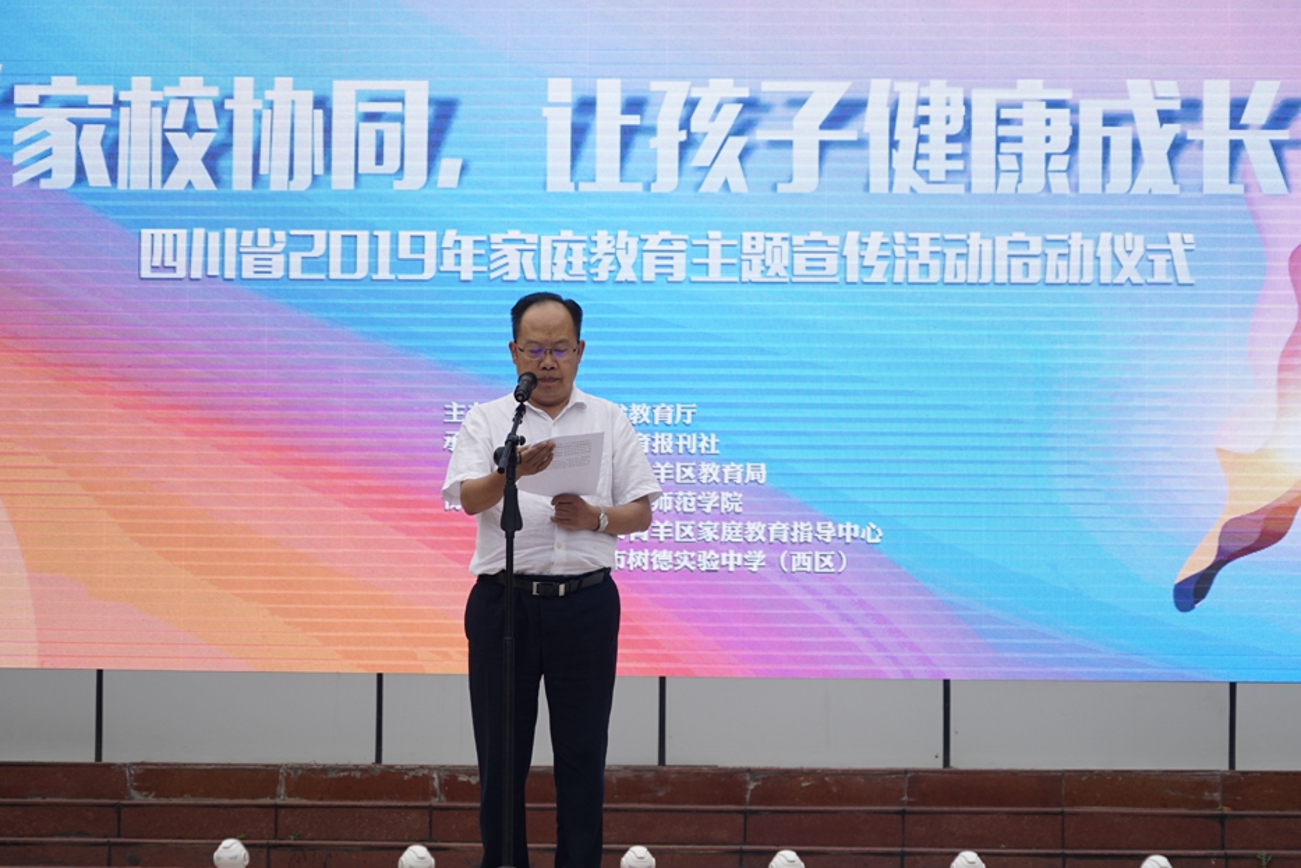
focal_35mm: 135
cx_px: 672
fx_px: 4878
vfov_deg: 10.2
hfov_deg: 15.2
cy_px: 419
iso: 160
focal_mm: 128
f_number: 6.3
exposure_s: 1/200
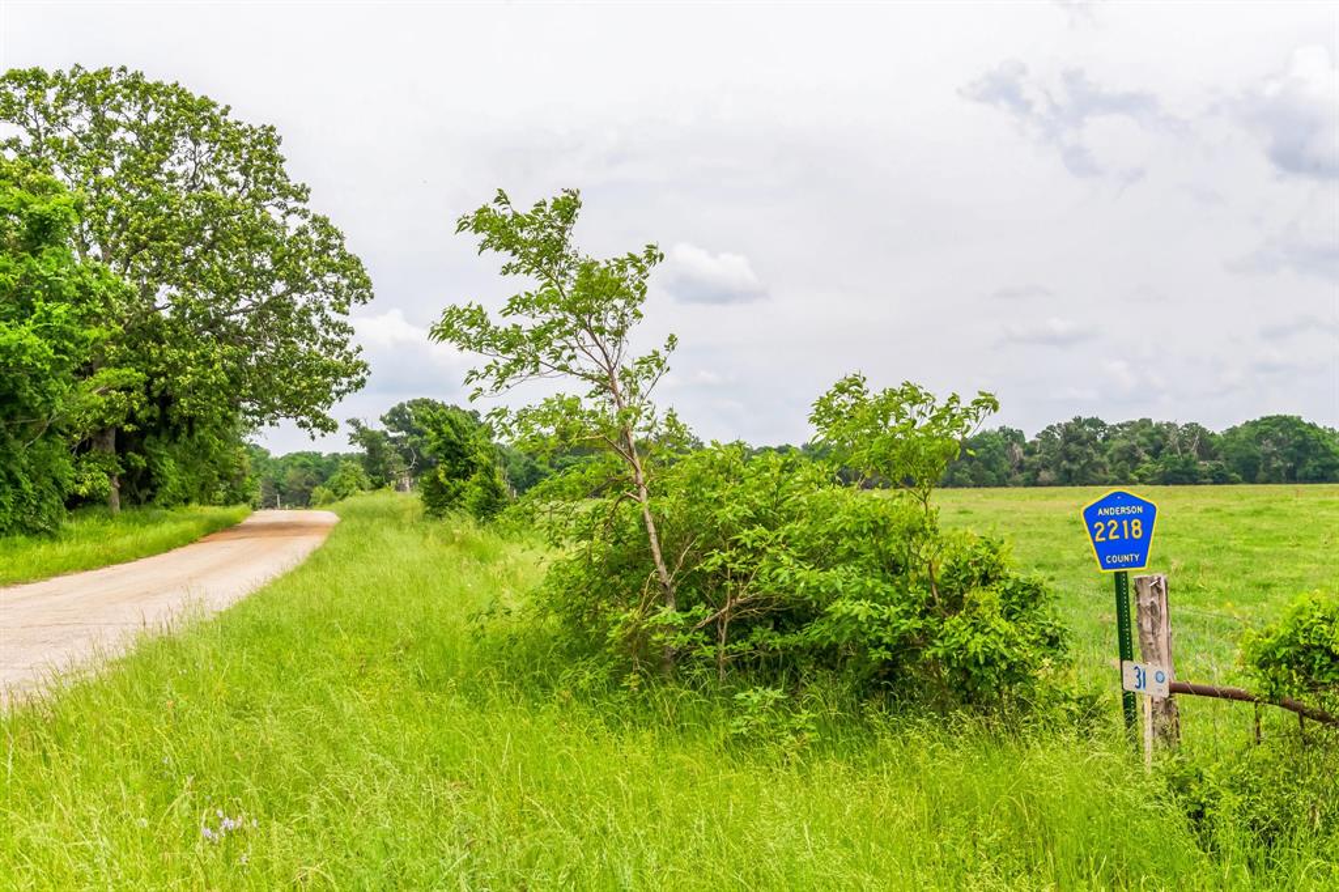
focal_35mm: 39
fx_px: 1450
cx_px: 670
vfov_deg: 34.2
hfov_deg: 49.6
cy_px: 446
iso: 100
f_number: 8
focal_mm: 26
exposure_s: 1/250
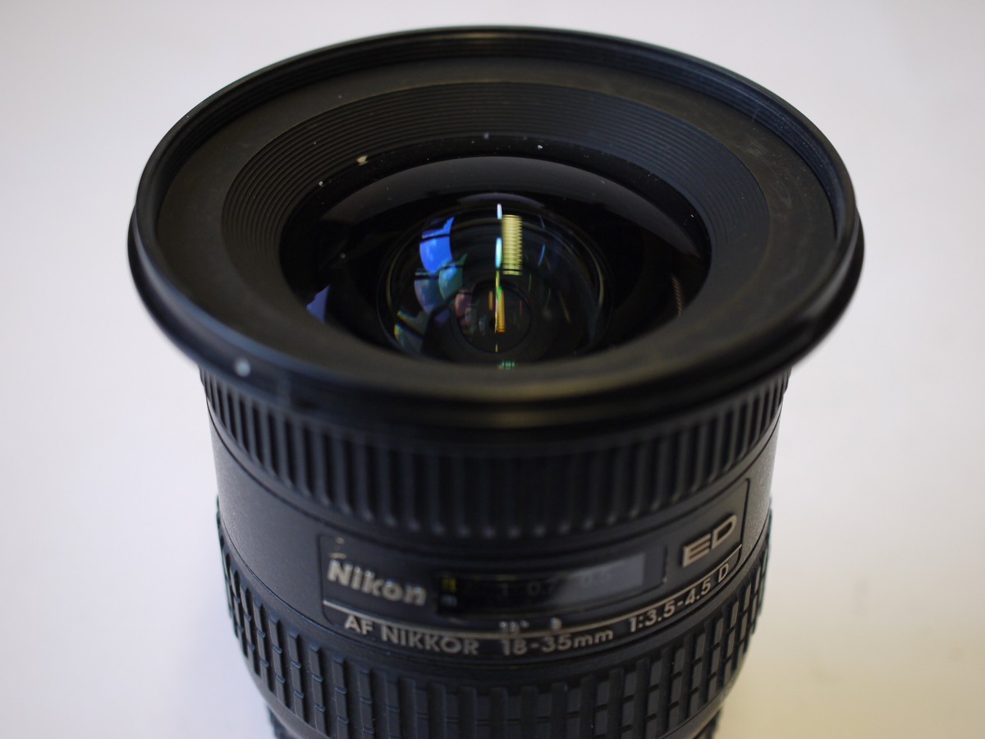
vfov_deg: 24.4
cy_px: 370
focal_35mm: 60
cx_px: 492
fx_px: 1707
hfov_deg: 32.2
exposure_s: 1/125
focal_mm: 30
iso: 400
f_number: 3.5
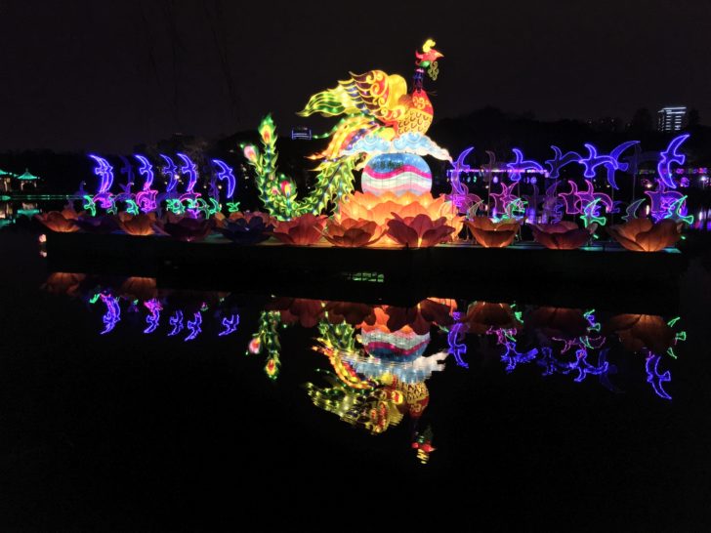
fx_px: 596
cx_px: 356
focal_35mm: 29
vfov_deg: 48.2
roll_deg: -0.1
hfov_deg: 61.7
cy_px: 266
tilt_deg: -5.9
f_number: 2.2
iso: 80
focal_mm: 4.15
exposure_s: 1/33
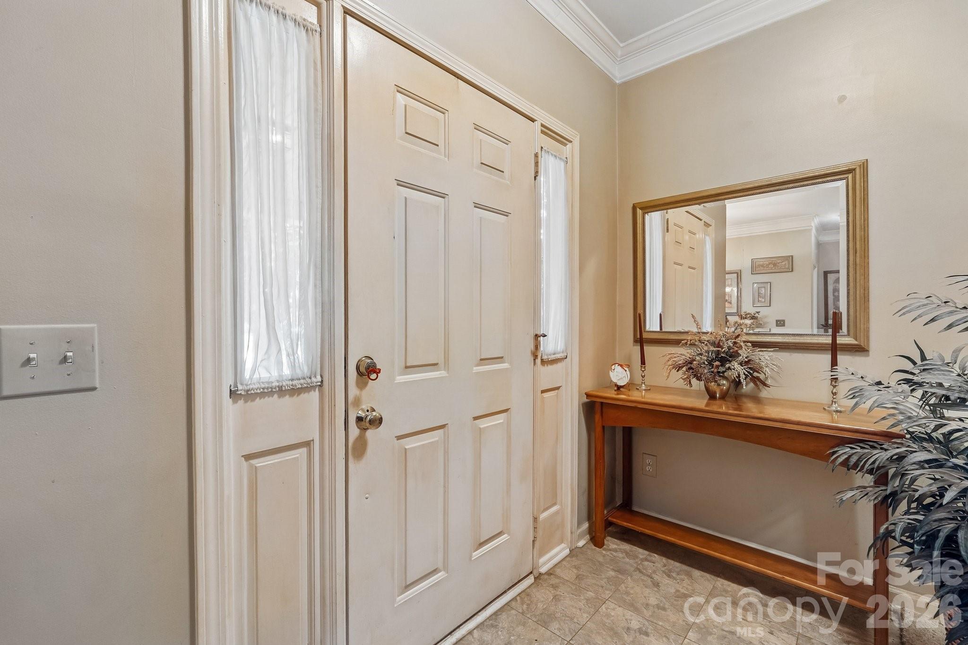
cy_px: 322
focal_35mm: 15
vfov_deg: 77.3
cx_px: 484
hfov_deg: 100.4
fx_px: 403
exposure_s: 1/2
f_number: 8
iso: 400
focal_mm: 10
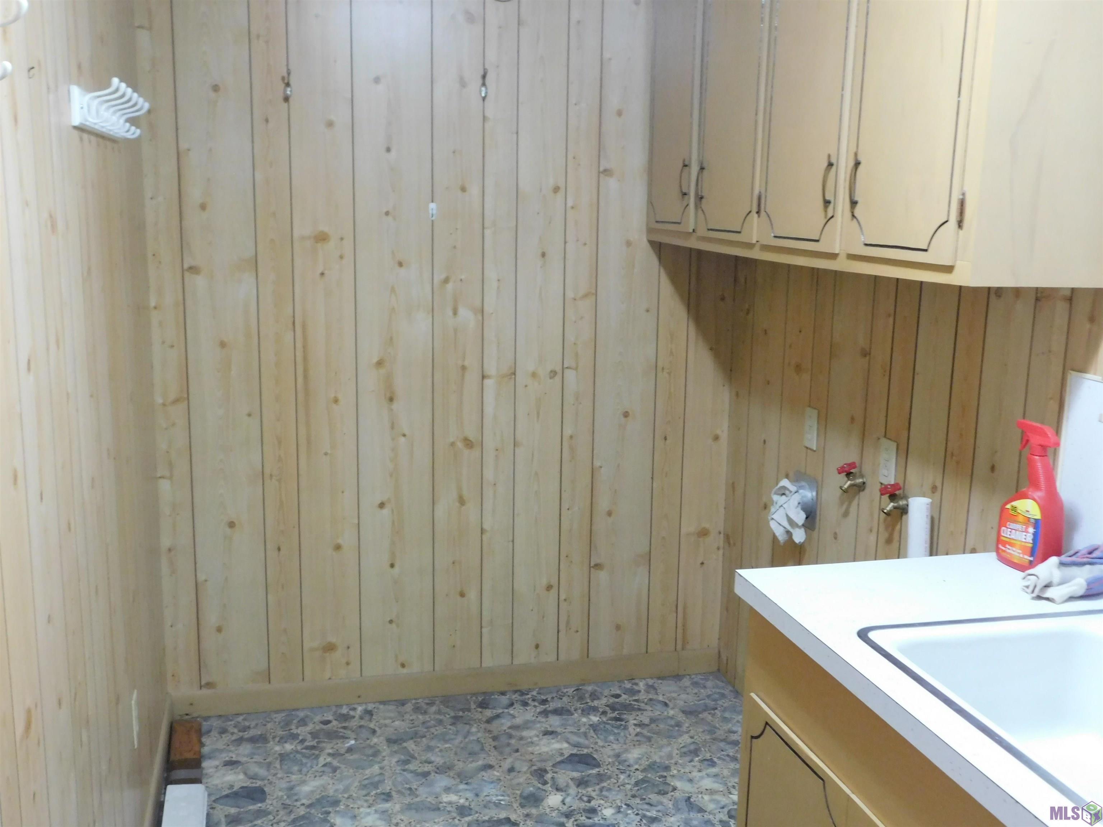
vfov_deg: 39.7
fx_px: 1147
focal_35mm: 36
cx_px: 552
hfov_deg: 51.4
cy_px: 414
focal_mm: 6.3
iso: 500
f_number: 3.5
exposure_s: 1/8
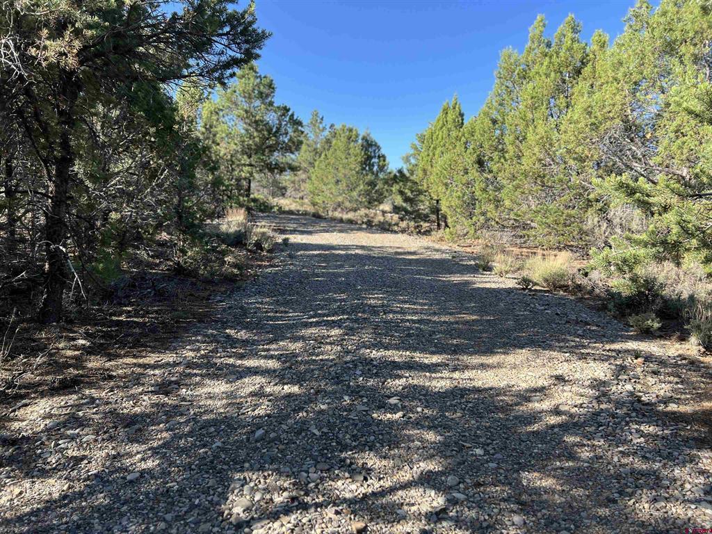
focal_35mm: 26
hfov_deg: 67.3
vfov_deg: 53.1
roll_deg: -2.2
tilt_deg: -0.1
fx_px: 535
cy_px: 267
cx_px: 356
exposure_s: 1/1089
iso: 50
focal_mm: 5.7
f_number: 1.5
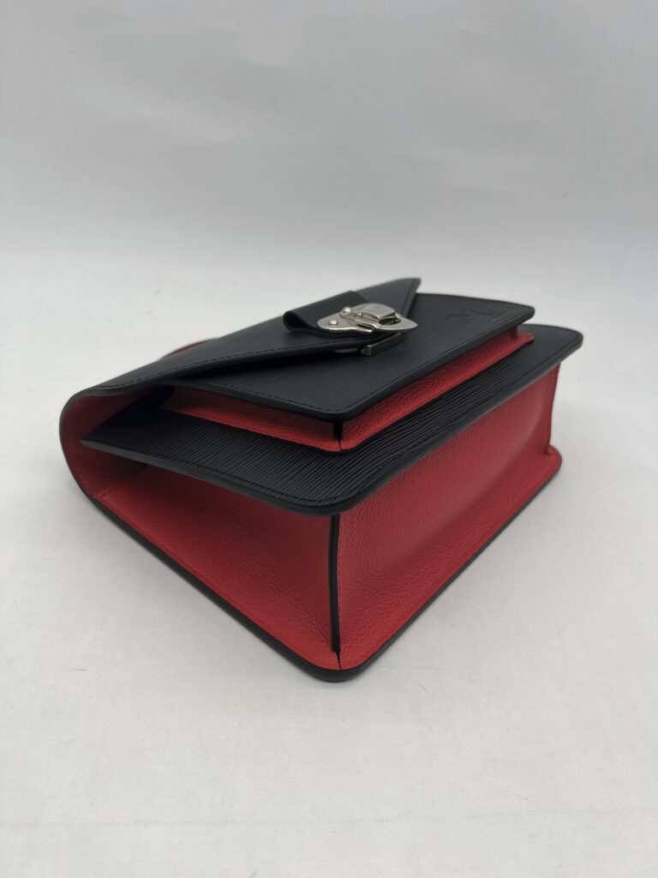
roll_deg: -8.0
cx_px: 329
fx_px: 659
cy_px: 439
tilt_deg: -33.5
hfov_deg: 53.1
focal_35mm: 26
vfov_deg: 67.3
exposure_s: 1/247
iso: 40
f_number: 1.5
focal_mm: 5.7
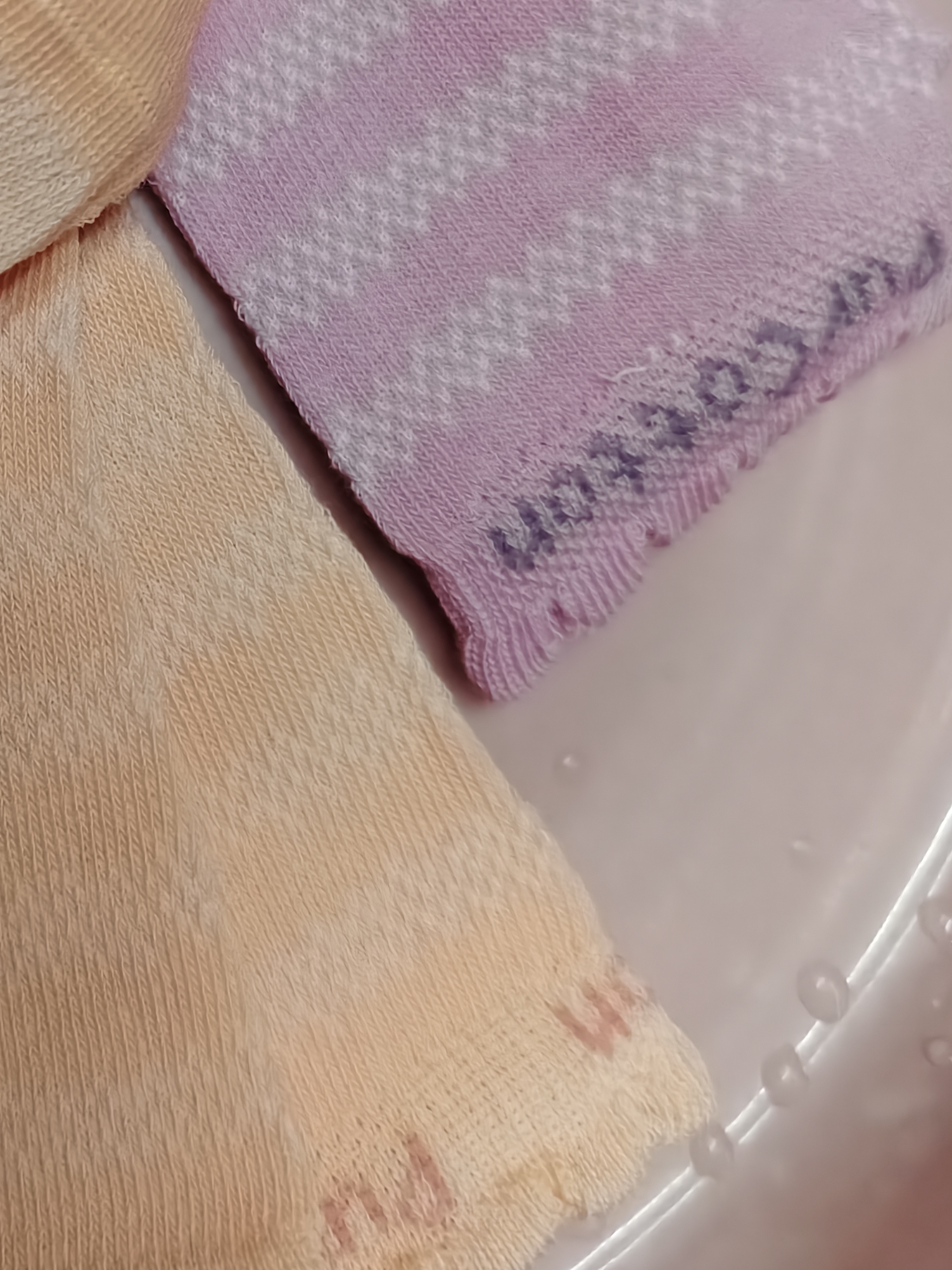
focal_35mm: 47
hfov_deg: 29.2
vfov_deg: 39.7
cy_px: 375
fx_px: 1723
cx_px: 41
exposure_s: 1/645
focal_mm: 5.56
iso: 5973
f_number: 1.88
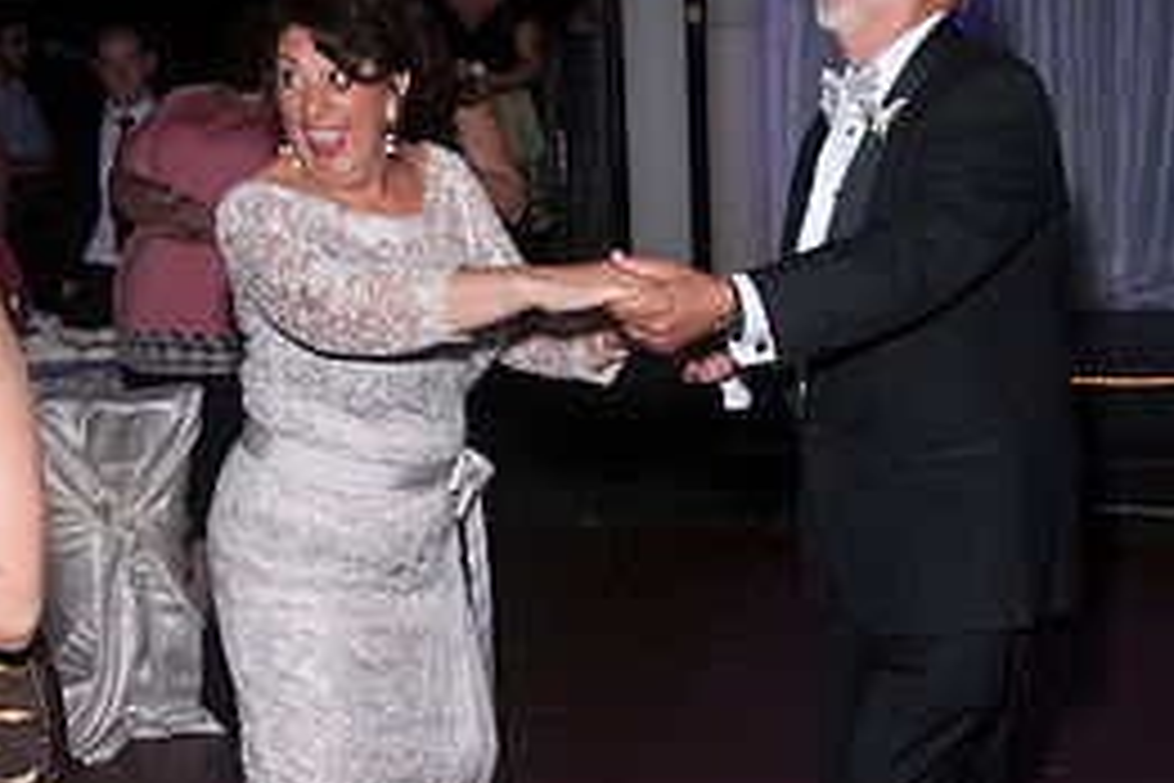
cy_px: 423
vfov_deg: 21.9
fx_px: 2022
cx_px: 591
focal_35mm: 62
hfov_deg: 32.4
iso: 400
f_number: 5.6
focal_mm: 24
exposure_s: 1/60
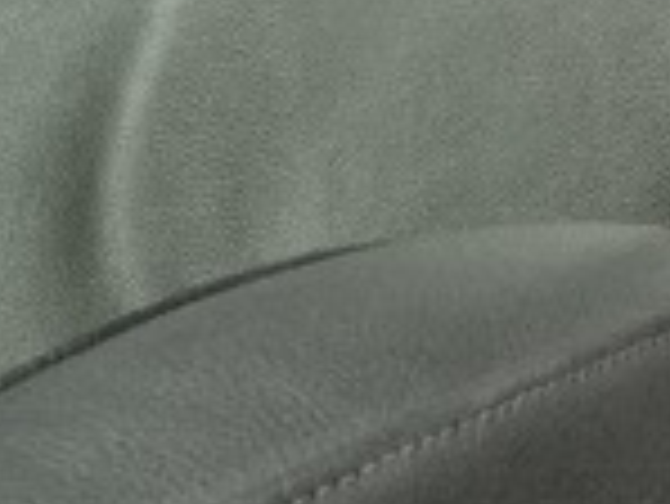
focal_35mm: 158
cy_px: -1008
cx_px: 1727
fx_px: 3061
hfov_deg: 10.4
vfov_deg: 8.1
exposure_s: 1/100
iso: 1250
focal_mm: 5.4
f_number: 1.8
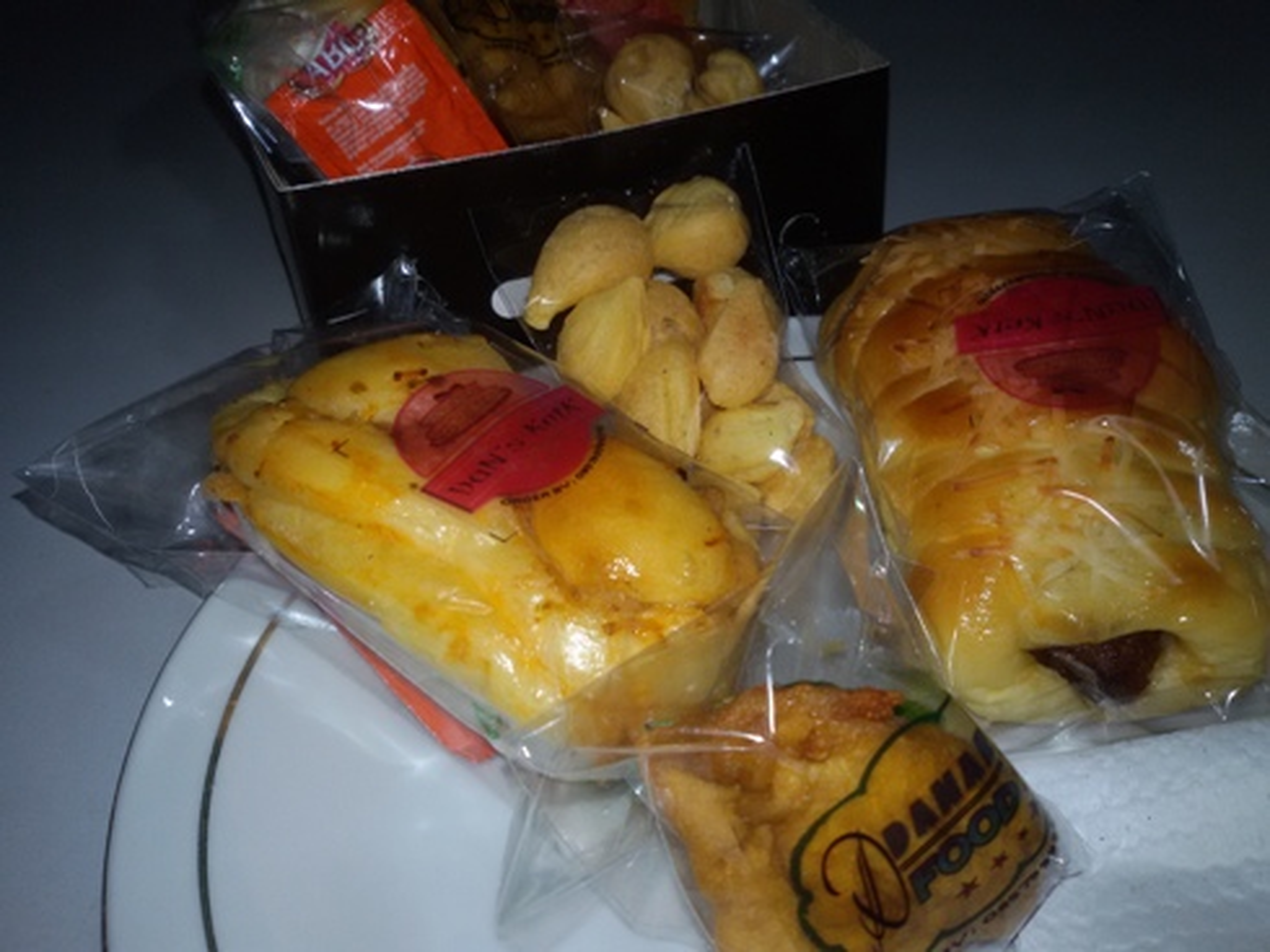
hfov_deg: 58.4
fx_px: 1137
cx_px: 635
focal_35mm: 31
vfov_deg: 45.4
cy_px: 476
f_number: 2.4
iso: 50
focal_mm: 2.93
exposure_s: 1/100
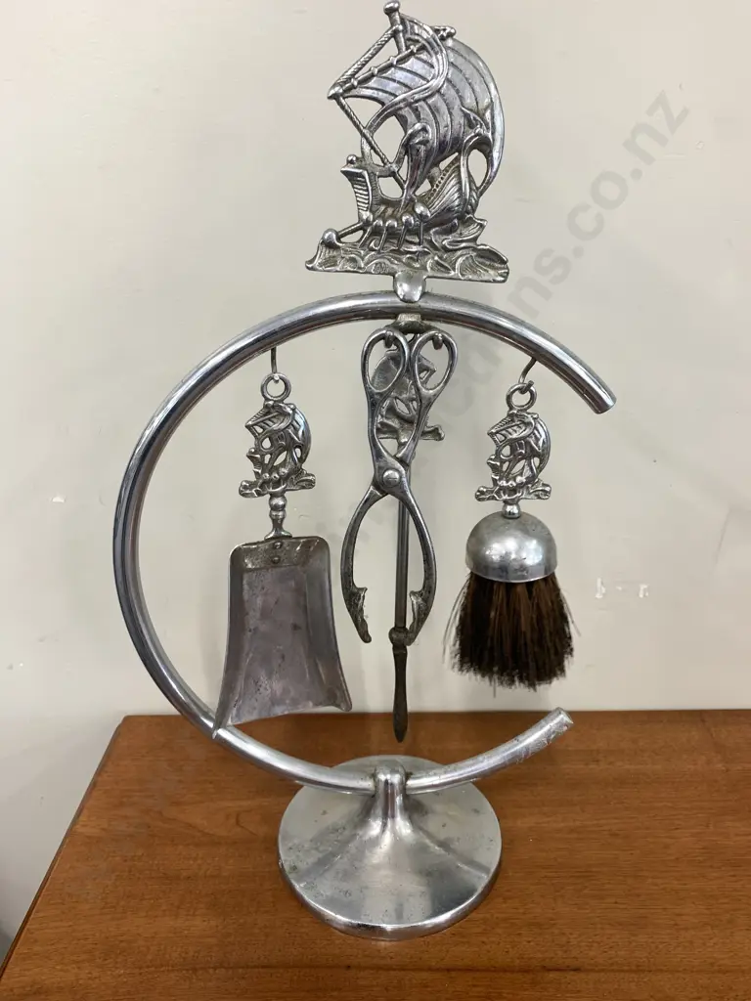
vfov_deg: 67.3
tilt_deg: -21.9
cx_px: 376
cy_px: 500
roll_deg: +0.9
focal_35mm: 26
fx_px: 752
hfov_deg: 53.1
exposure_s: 1/50
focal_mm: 4.25
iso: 64
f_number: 1.8
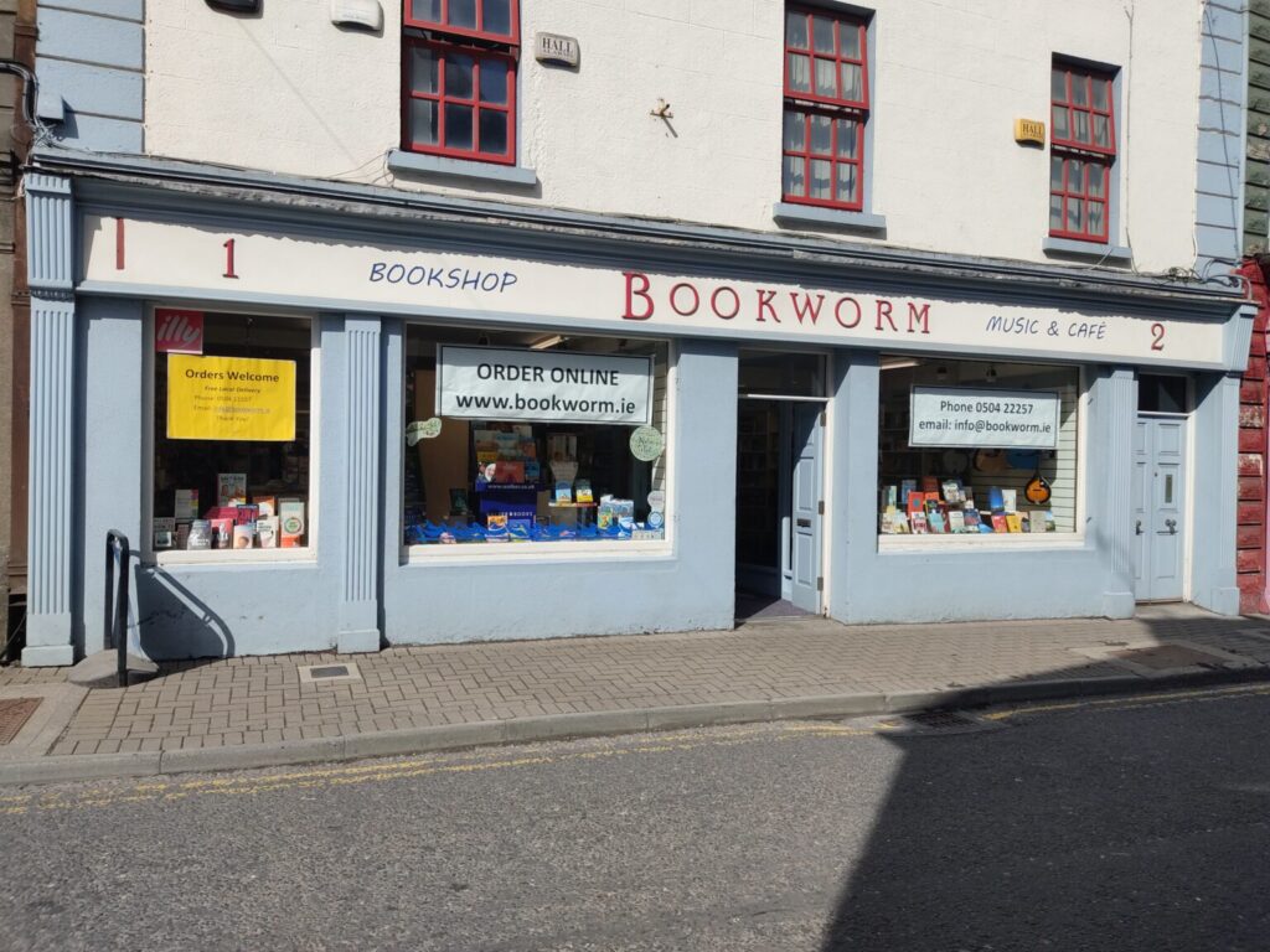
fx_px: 954
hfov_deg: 67.3
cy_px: 476
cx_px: 635
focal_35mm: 26
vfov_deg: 53.1
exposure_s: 1/1517
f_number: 1.79
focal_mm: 4.74
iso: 100
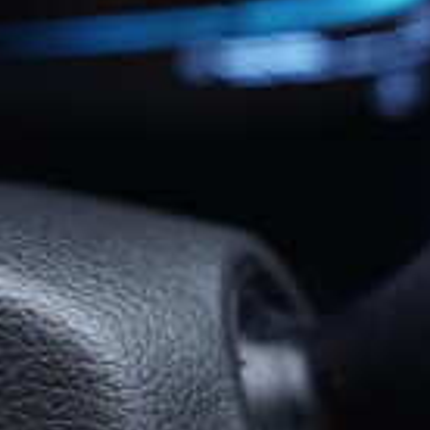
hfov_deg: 13.2
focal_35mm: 122
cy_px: 238
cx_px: 704
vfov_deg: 14.3
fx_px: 1715
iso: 400
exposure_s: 1/40
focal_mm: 24
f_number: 2.8
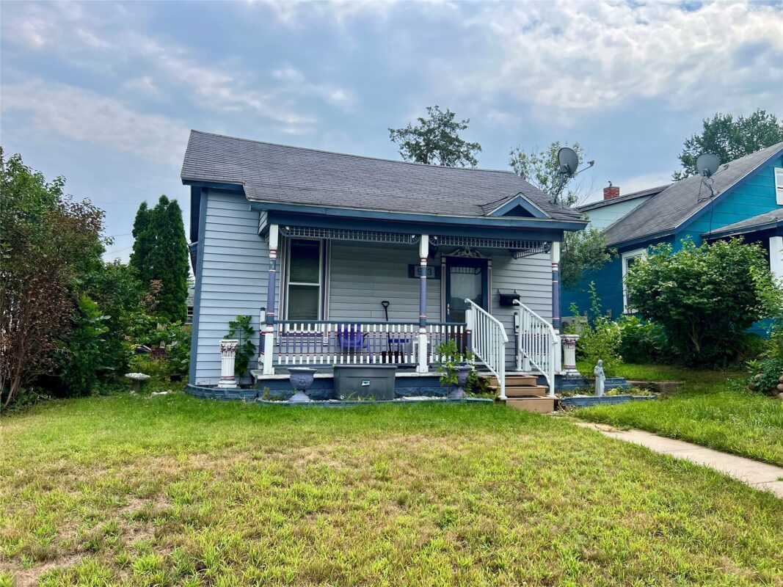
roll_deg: -0.1
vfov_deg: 53.1
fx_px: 588
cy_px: 294
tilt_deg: +7.9
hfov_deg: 67.3
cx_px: 392
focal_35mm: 26
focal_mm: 5.7
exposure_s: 1/3831
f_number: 1.5
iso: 50
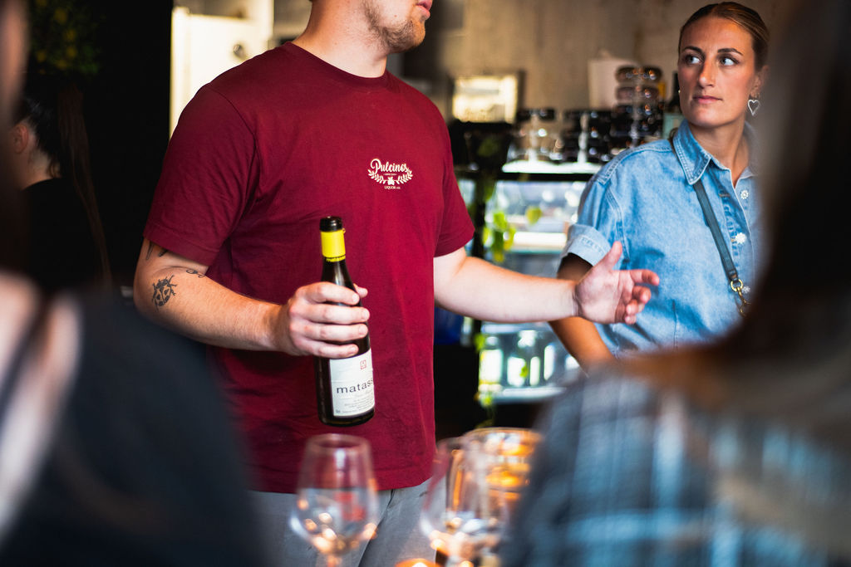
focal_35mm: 50
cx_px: 426
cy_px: 284
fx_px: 1182
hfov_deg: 39.6
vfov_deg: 27.0
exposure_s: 1/125
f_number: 2
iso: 1250
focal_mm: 50
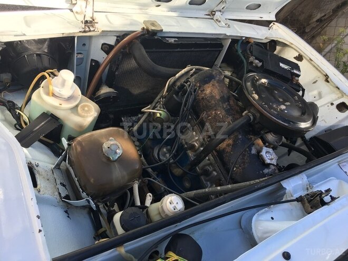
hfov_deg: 61.7
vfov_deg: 48.2
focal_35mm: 29
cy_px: 130
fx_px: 292
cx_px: 174
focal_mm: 4.15
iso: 25
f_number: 2.2
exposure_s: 1/306
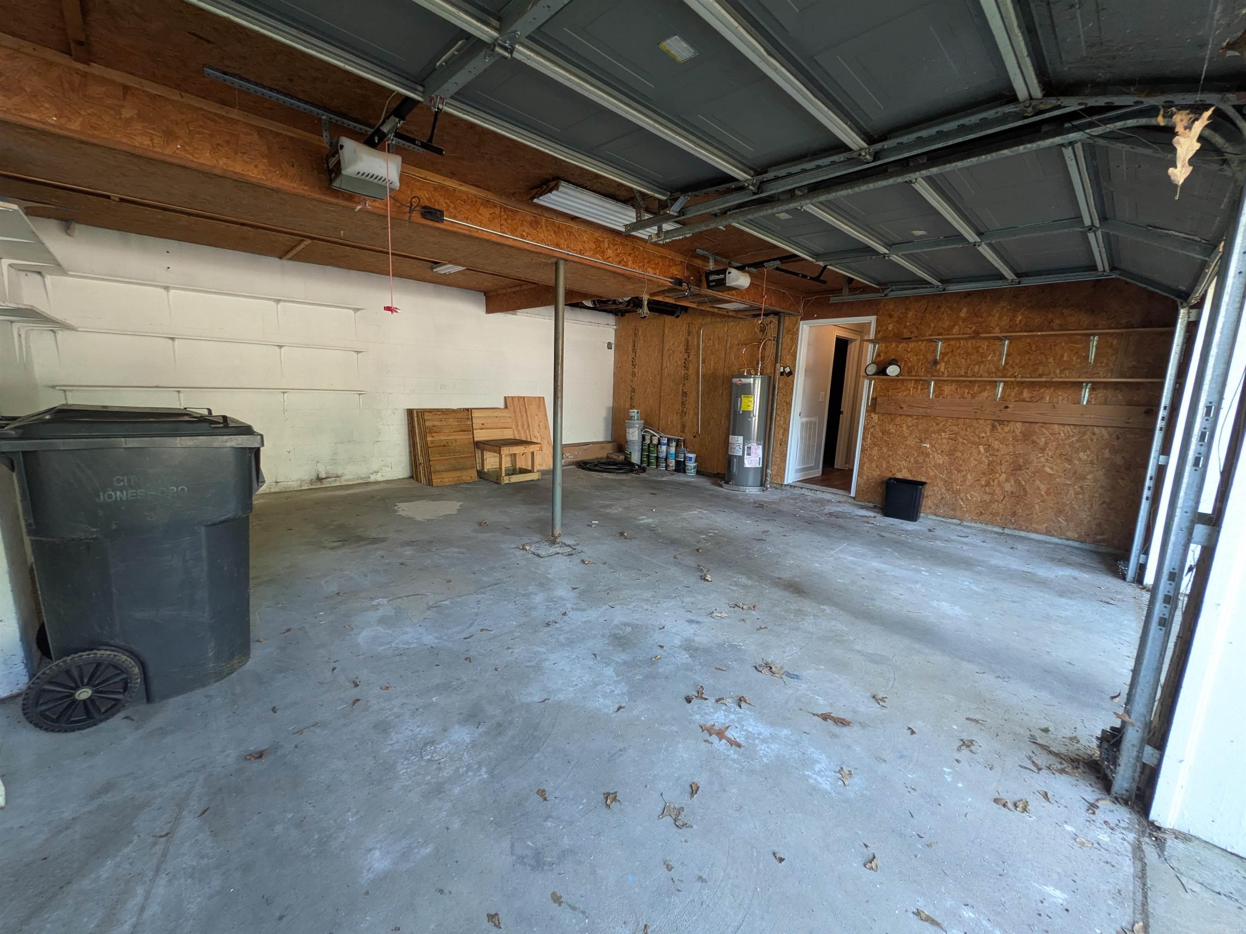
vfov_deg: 85.7
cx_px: 623
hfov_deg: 102.1
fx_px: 504
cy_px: 467
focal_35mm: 14
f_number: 2.2
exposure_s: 1/60
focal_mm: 1.85
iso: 162
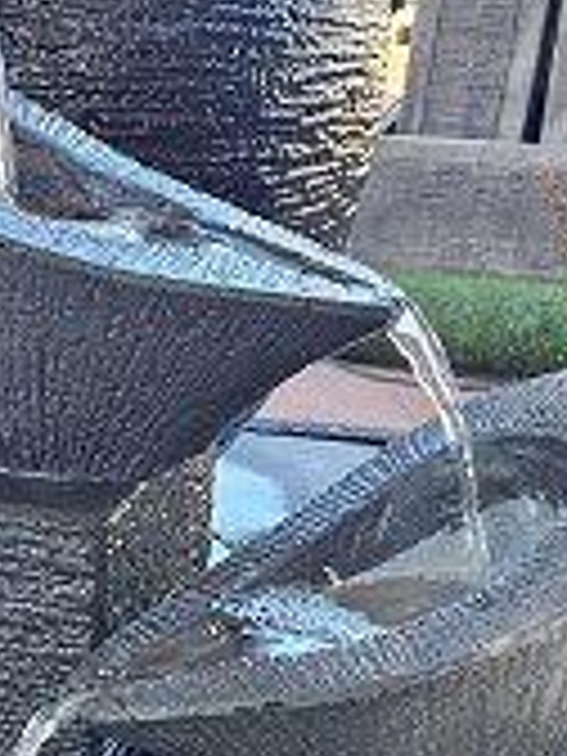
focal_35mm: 82
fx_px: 1791
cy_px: 958
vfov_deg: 21.7
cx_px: -104
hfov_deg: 17.2
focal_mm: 6.3
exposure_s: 1/100
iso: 100
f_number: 1.7
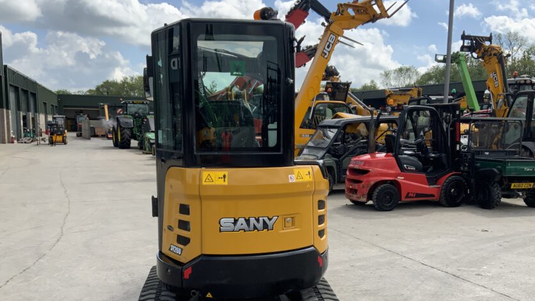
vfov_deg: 30.1
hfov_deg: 51.6
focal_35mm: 39
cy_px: 213
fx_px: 553
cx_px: 277
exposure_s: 1/1534
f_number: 1.8
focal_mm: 3
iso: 16
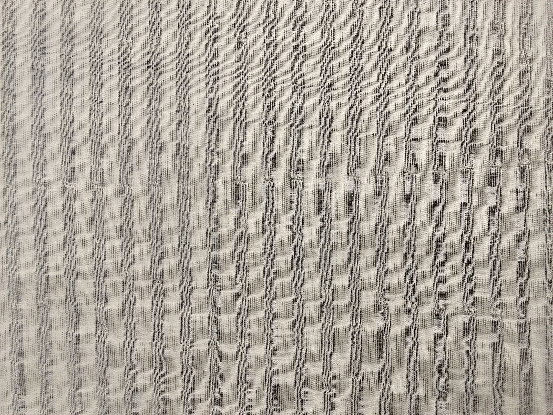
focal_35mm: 26
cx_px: 276
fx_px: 415
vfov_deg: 53.1
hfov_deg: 67.3
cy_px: 208
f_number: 2
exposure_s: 1/100
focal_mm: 2.78
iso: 100
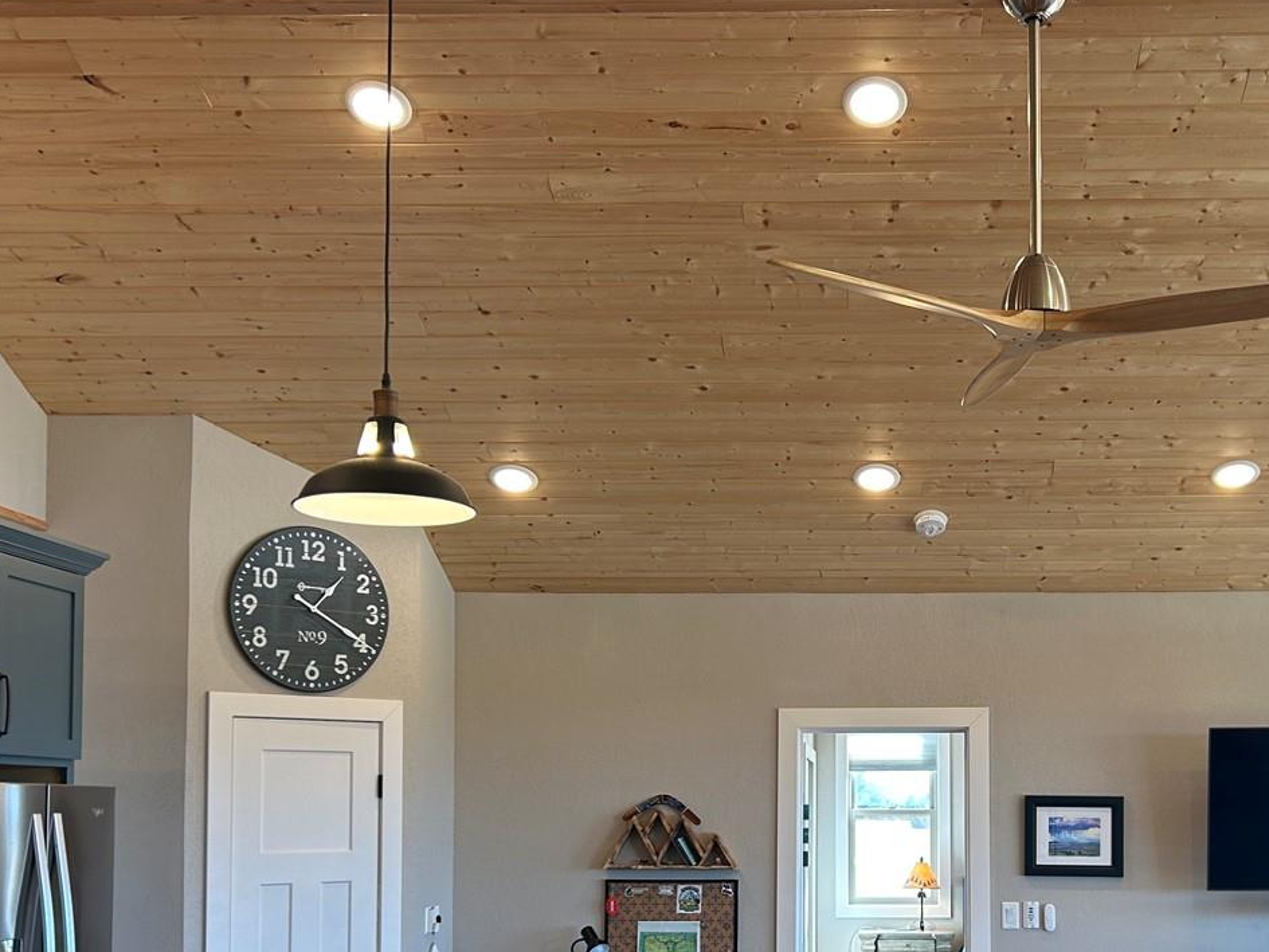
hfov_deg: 42.3
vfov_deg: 32.1
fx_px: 1613
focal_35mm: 44
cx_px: 850
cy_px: 749
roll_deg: +1.0
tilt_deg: +4.3
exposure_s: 1/120
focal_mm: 5.7
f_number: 1.5
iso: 64
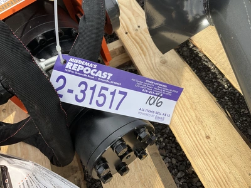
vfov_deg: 48.2
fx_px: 210
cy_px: 94
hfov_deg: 61.7
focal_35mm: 29
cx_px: 126
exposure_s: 1/454
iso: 25
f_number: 1.8
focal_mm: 3
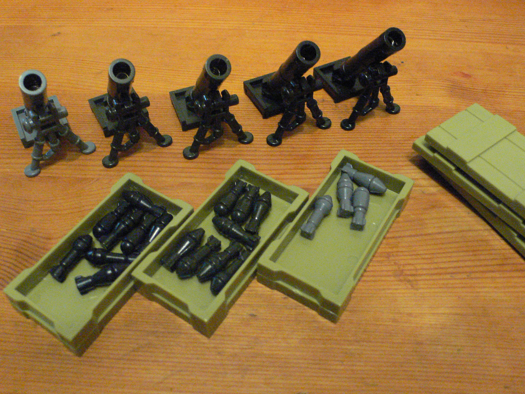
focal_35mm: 35
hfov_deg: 52.6
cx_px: 268
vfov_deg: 40.7
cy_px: 199
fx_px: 531
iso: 400
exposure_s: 1/5
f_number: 2.8
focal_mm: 6.3
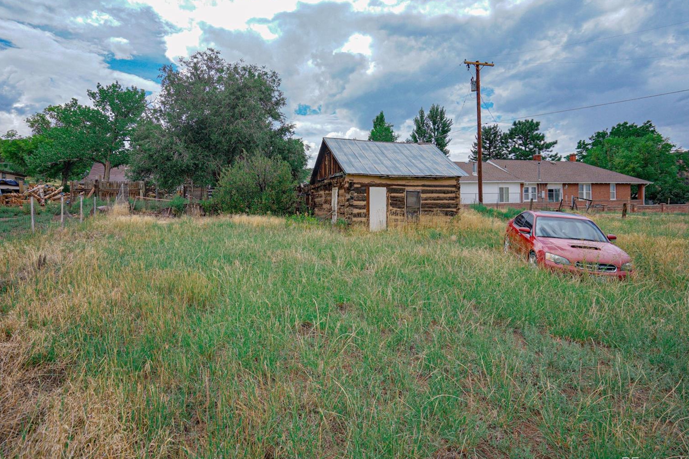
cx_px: 332
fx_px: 364
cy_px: 230
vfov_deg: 64.5
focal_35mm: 19
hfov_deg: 86.9
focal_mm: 18
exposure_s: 1/500
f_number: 8
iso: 400
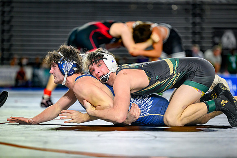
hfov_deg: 12.5
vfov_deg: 8.4
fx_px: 1078
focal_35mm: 164
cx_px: 118
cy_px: 84
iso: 2000
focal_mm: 150
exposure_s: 1/800
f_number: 2.8
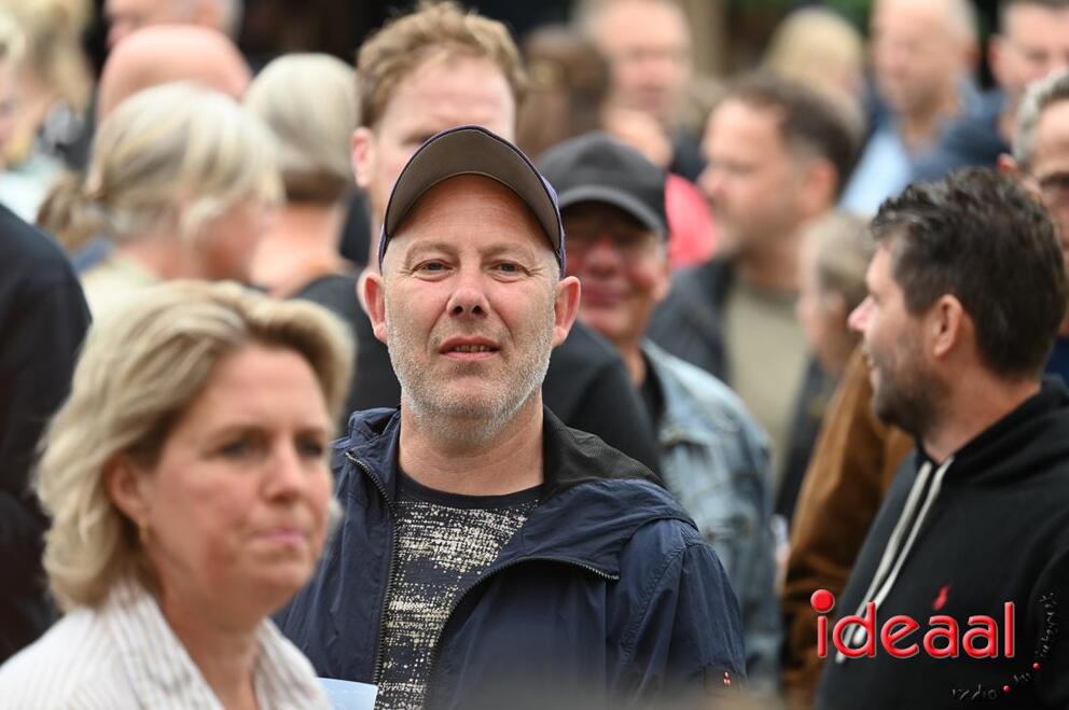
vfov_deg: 4.4
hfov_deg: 6.7
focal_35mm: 310
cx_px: 534
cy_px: 355
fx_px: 9195
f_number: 5.3
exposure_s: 1/320
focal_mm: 310
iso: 400
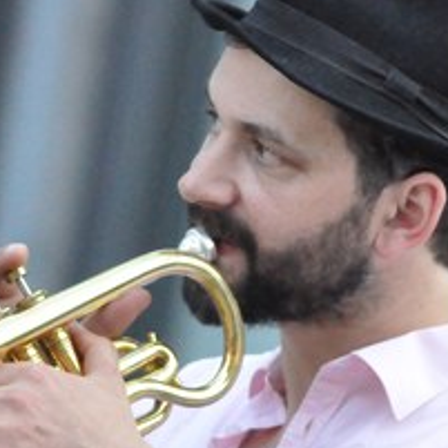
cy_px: 371
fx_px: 11128
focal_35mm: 760
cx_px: 178
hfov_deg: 2.3
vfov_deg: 2.3
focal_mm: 200
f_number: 5
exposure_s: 1/1250
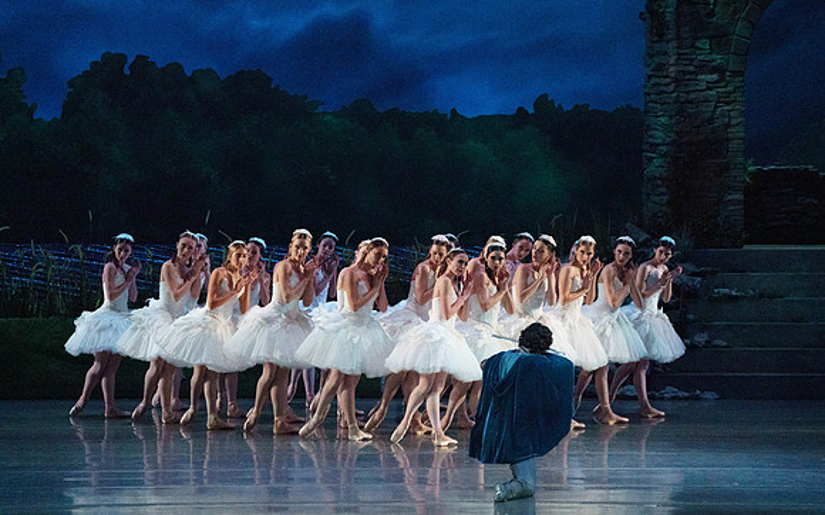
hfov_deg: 9.5
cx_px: 426
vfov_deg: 5.9
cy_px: 275
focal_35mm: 221
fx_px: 4964
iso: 8000
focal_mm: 206
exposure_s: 1/250
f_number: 5.6
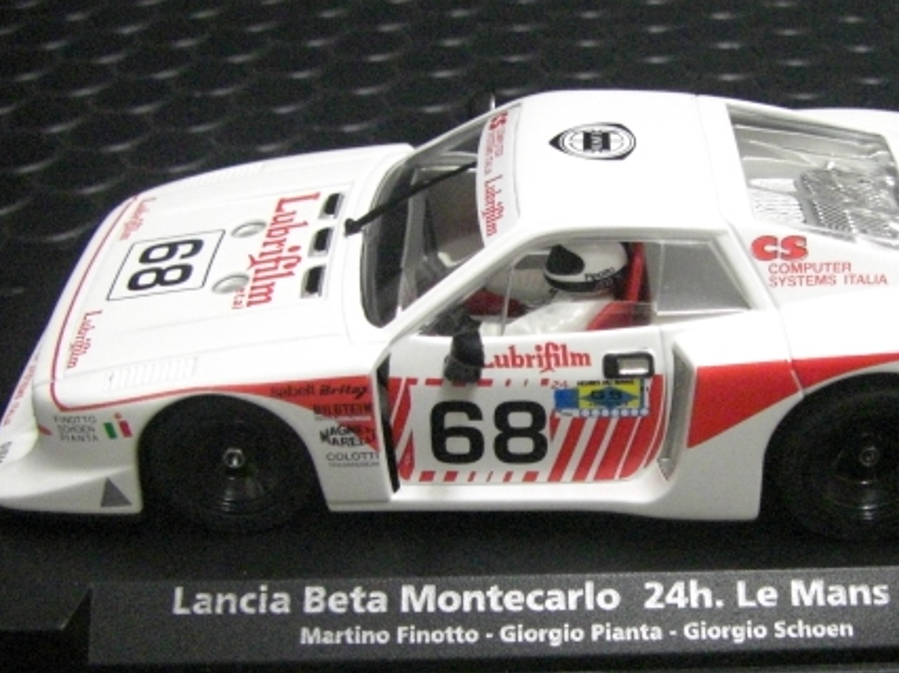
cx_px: 579
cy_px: 429
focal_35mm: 57
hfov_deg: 33.6
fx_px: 1480
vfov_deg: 25.6
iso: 800
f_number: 3.4
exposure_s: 1/125
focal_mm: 6.3
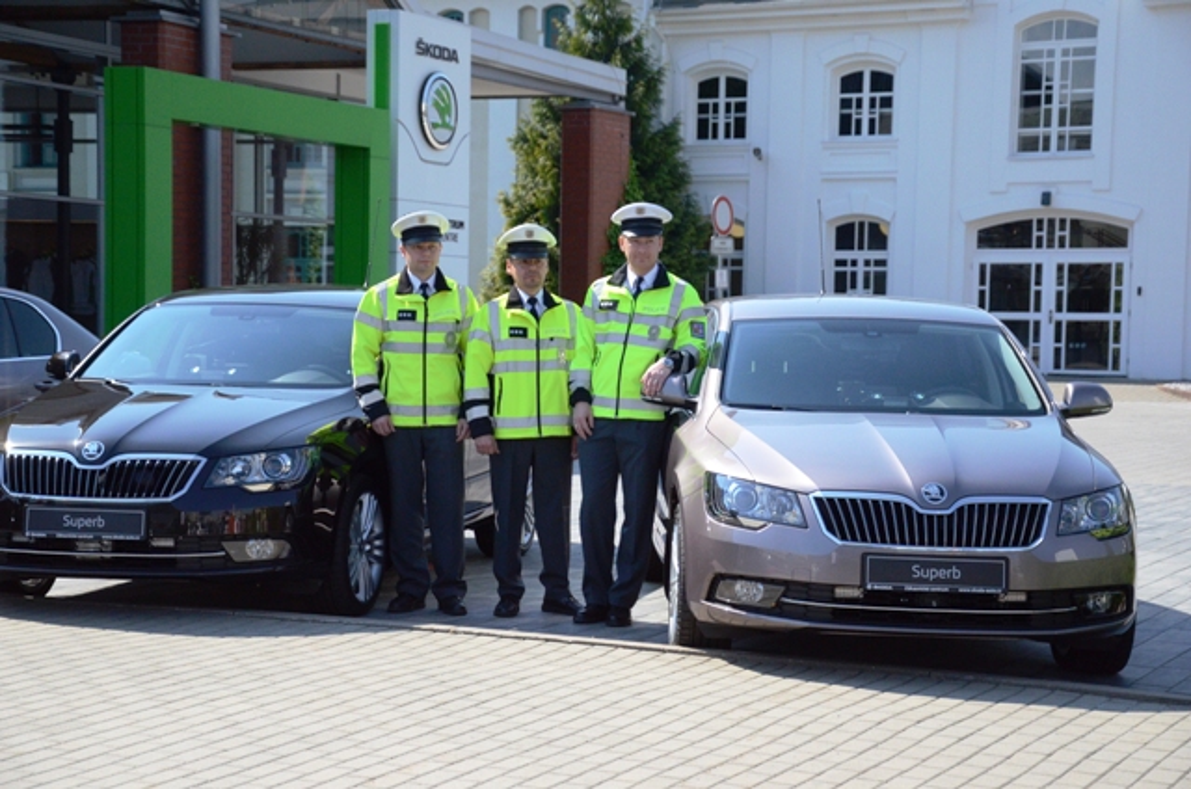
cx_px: 596
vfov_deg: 18.1
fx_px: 2476
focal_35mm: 75
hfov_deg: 27.0
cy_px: 394
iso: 2000
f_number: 5
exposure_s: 1/8000
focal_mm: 50
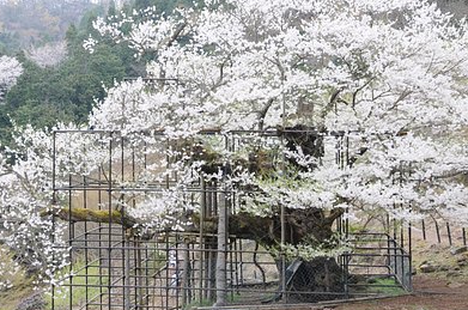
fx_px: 765
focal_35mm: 59
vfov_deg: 22.9
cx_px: 202
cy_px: 124
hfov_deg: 33.9
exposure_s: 1/25
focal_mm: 30
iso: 200
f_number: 7.1
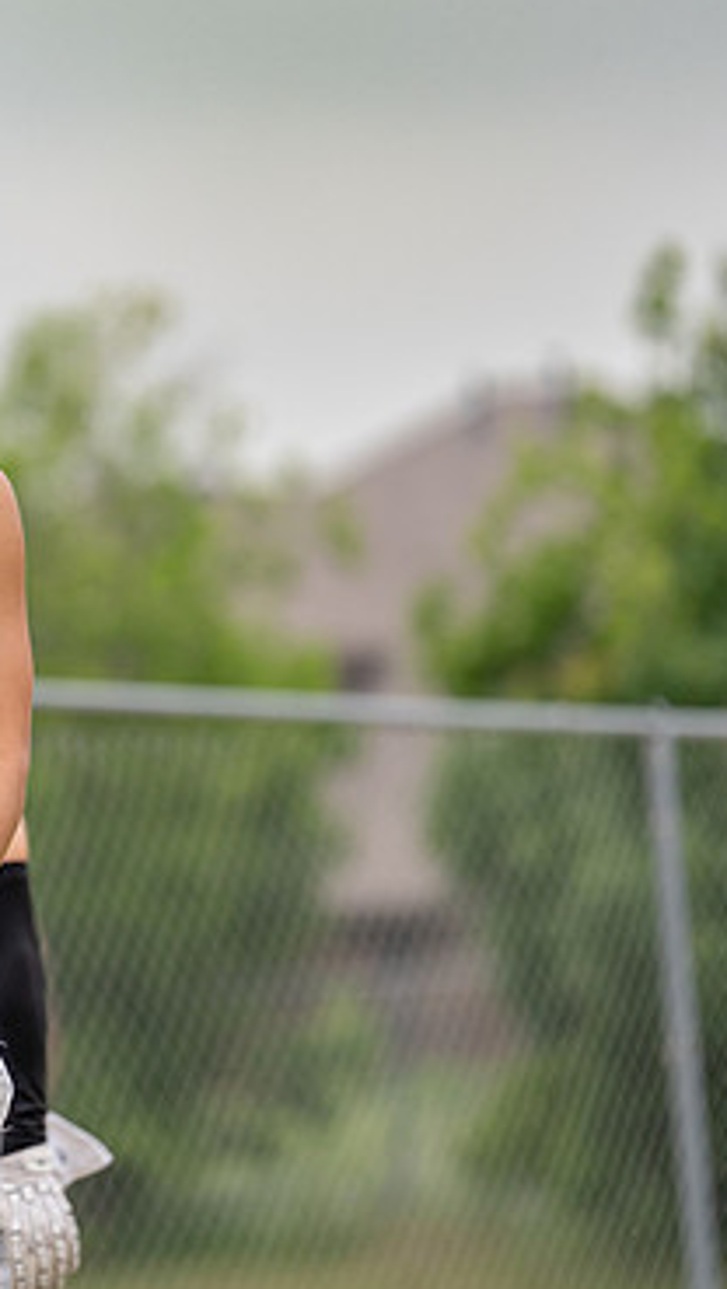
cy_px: 622
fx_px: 12112
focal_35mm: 354
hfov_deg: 3.4
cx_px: -196
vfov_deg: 6.1
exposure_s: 1/2000
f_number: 2.8
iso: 200
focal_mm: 188
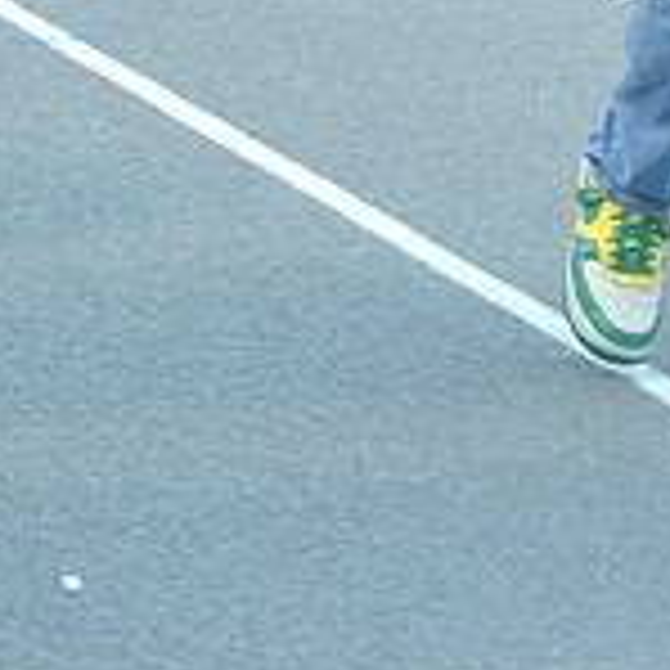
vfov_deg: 4.4
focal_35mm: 398
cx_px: 773
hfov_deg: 4.4
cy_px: -594
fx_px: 8715
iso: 2500
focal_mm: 120
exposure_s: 1/80
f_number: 9
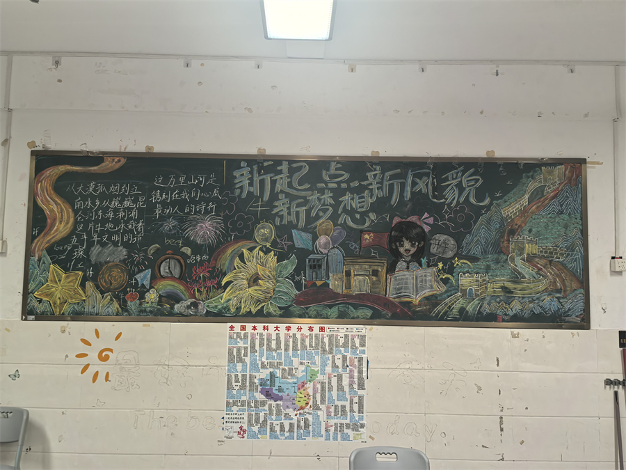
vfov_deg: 51.4
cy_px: 235
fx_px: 488
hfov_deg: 65.3
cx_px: 313
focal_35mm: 27
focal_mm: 5.75
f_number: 2
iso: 250
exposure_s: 1/100
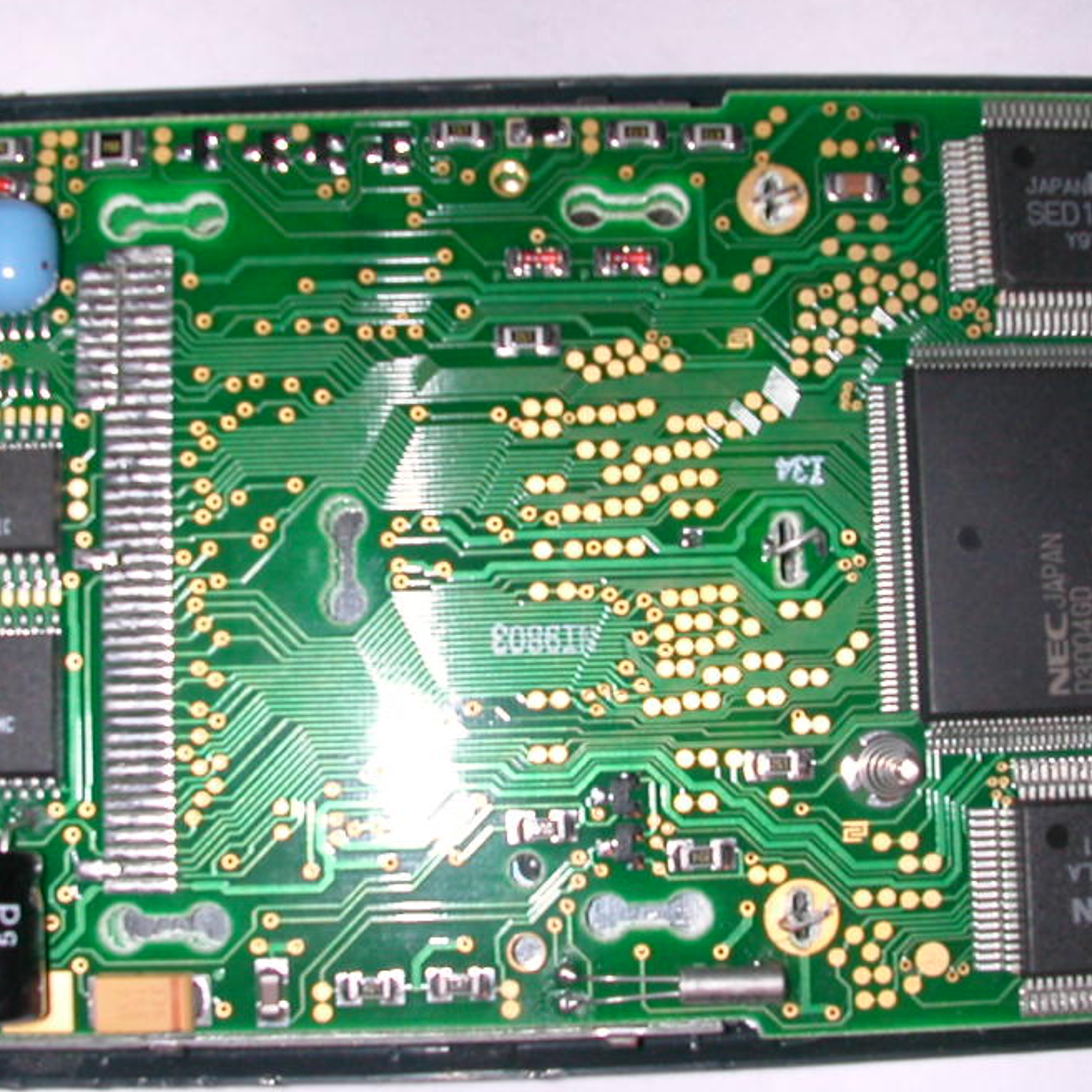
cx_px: 617
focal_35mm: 51
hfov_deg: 33.4
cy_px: 615
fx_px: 1820
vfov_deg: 33.4
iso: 100
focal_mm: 5.6
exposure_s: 1/59.9
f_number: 4.5
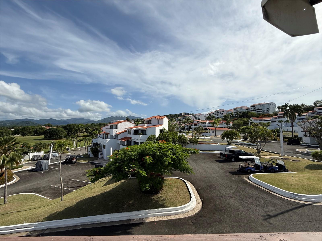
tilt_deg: +5.0
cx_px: 161
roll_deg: -1.2
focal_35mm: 14
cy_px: 120
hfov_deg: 102.1
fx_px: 130
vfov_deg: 85.7
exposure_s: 1/3891
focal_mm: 2.22
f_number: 2.2
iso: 50
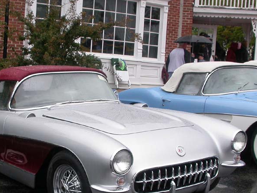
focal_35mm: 66
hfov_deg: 29.1
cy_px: 131
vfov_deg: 22.1
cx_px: 72
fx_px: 490
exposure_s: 1/130
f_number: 5.3
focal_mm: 7.85
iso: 100
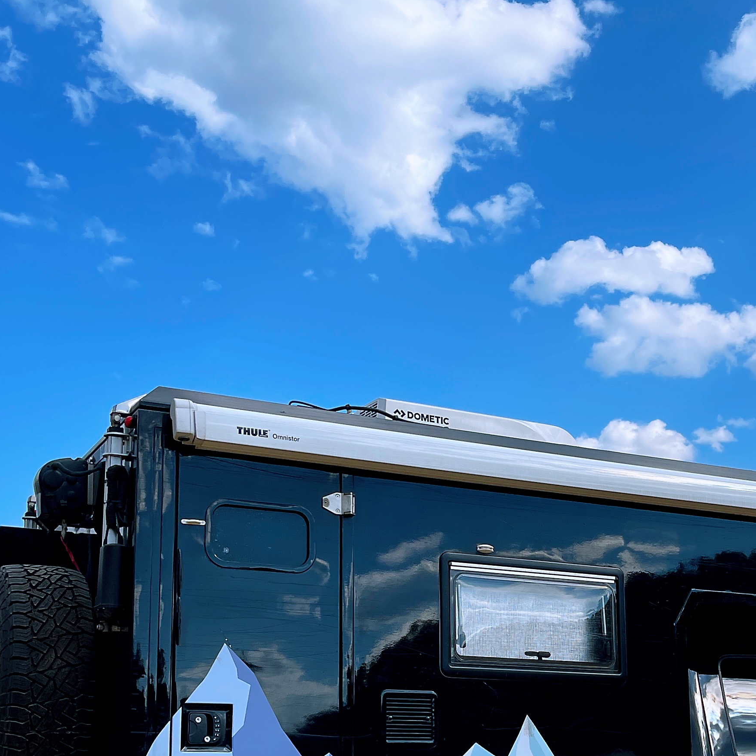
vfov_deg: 31.4
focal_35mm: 53
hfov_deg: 31.7
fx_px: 1310
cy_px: 596
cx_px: 545
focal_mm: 5.1
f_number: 1.6
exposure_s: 1/3559
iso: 32
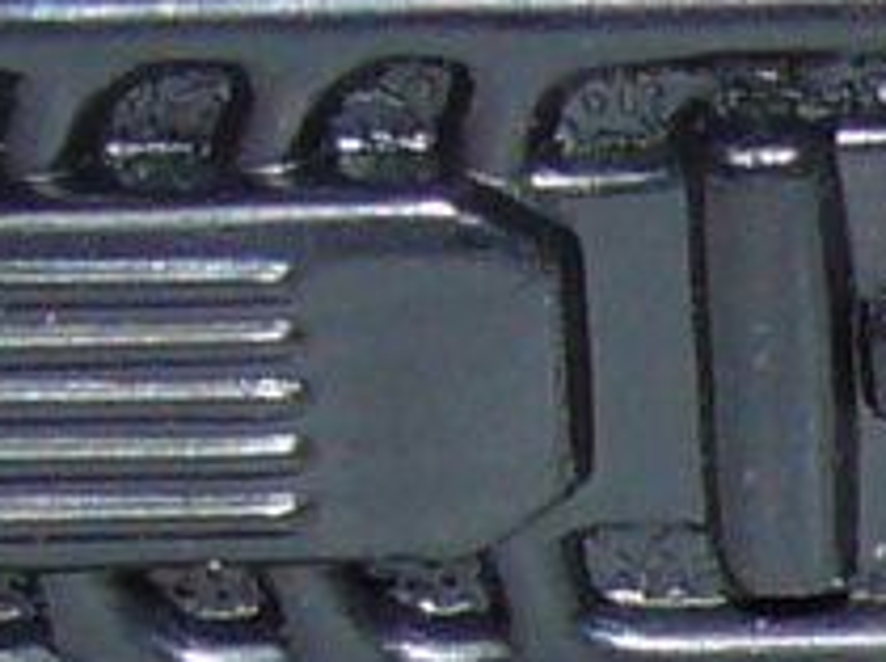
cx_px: 1861
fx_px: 20095
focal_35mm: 786
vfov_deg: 1.9
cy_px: 169
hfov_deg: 2.5
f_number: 4
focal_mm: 13.5
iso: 100
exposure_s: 1/30
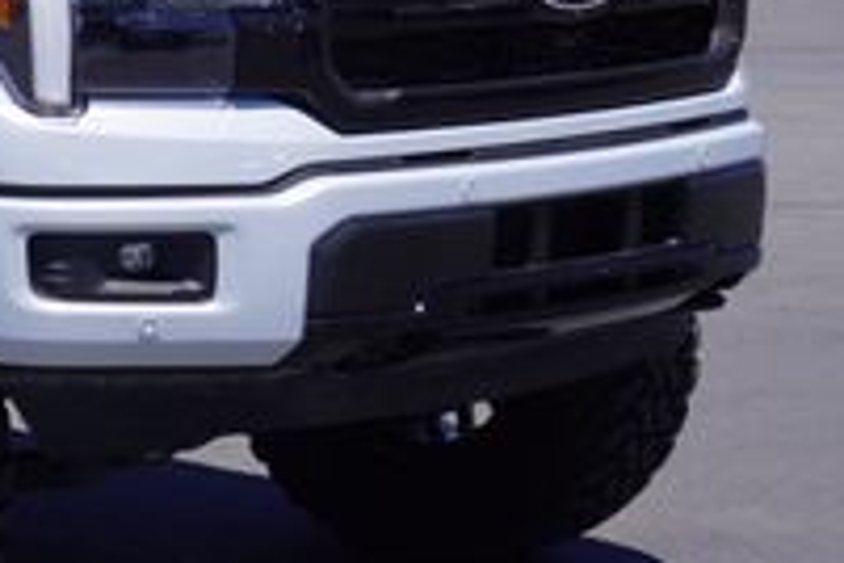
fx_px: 3587
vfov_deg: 8.9
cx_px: -432
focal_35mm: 153
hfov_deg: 12.7
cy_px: 67
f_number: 11
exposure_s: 1/125
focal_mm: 32
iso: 100
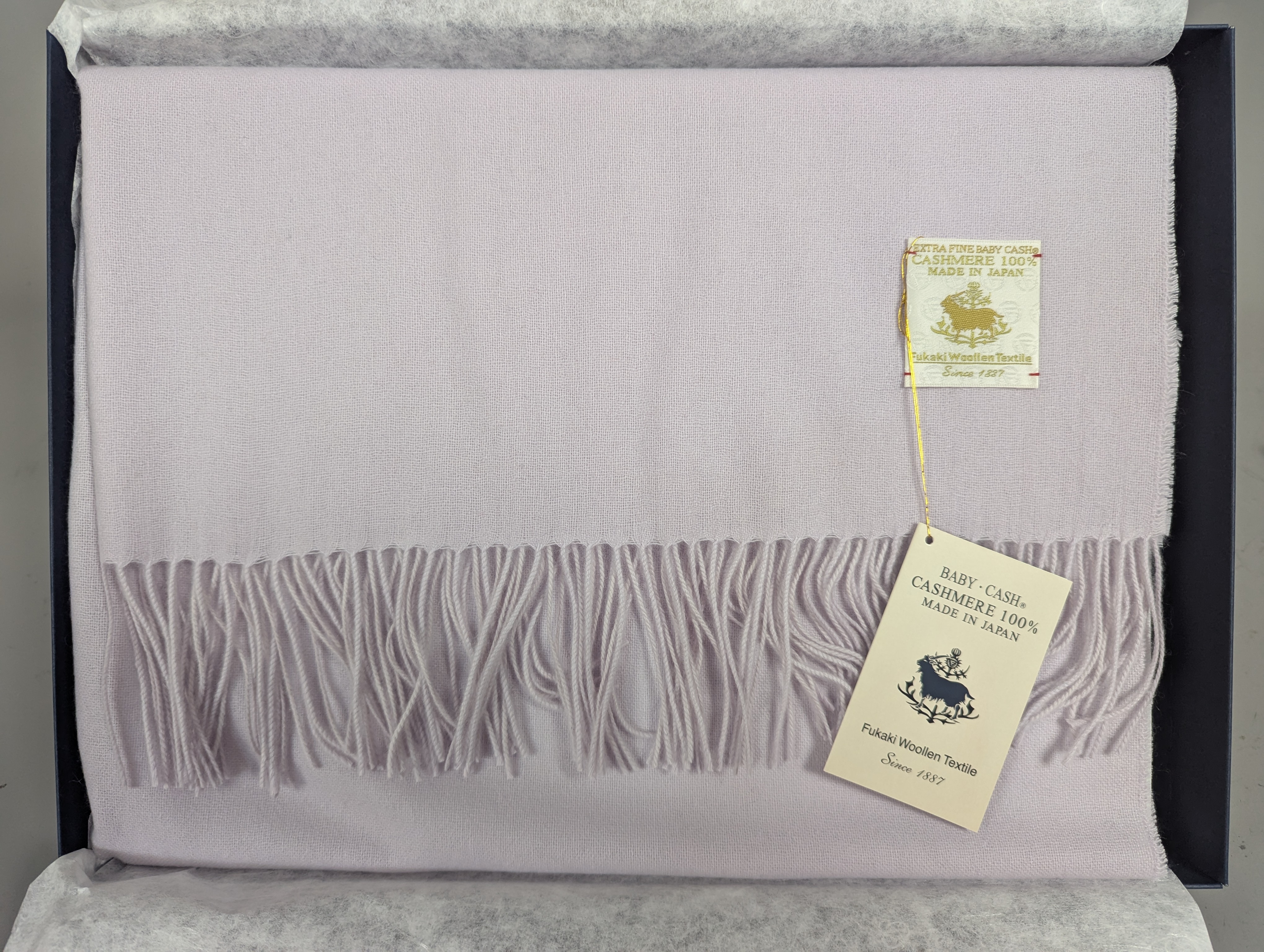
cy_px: 476
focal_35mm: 24
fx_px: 878
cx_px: 632
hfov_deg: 71.5
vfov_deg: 56.9
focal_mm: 6.81
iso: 122
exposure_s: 1/60
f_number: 1.85
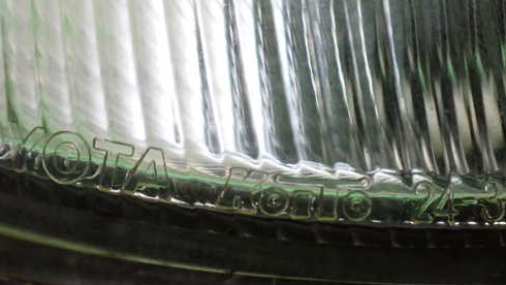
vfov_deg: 29.7
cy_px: 126
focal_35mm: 40
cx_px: 294
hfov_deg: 50.3
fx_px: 537
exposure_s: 1/100
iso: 800
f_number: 2.3
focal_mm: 5.4
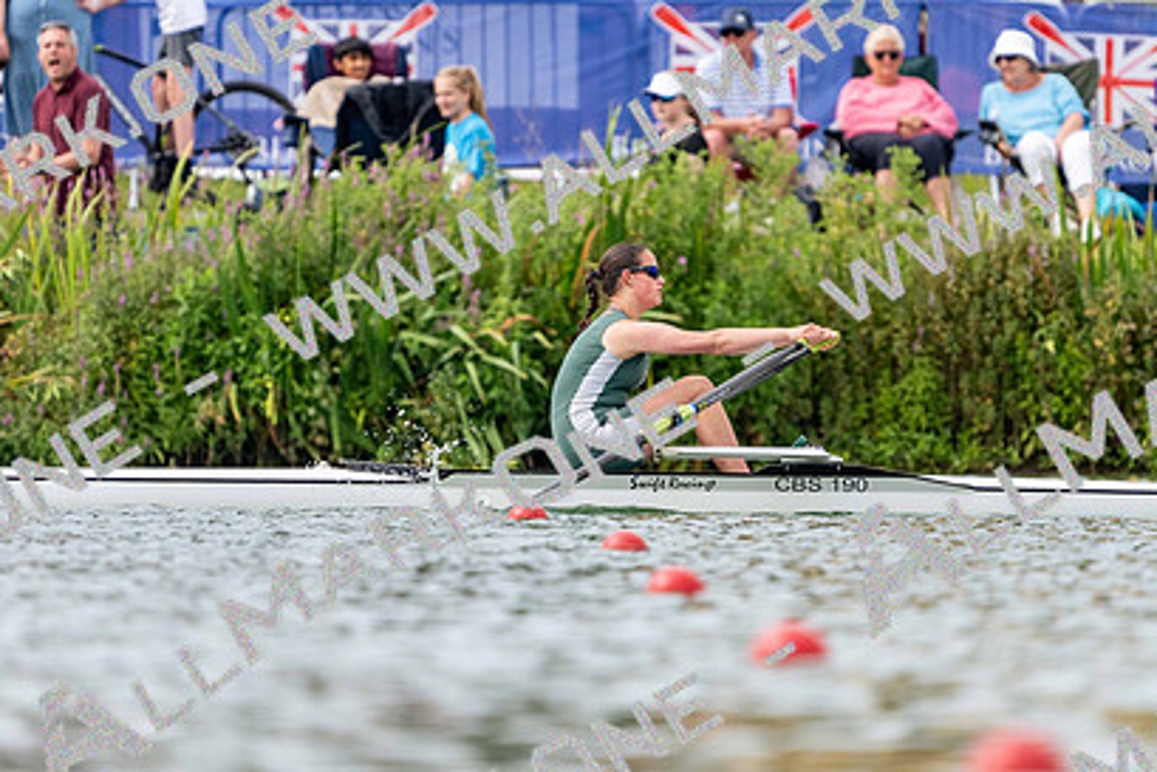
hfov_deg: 2.4
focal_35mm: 850
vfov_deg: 1.6
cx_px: 614
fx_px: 27326
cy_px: 369
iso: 640
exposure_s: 1/1600
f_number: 6.3
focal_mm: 600
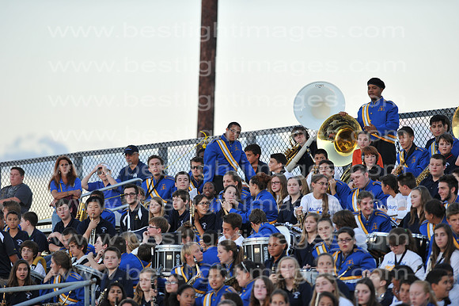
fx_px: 3823
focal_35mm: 300
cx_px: 230
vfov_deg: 4.6
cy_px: 153
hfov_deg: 6.9
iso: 1000
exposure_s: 1/500
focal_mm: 300
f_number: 4
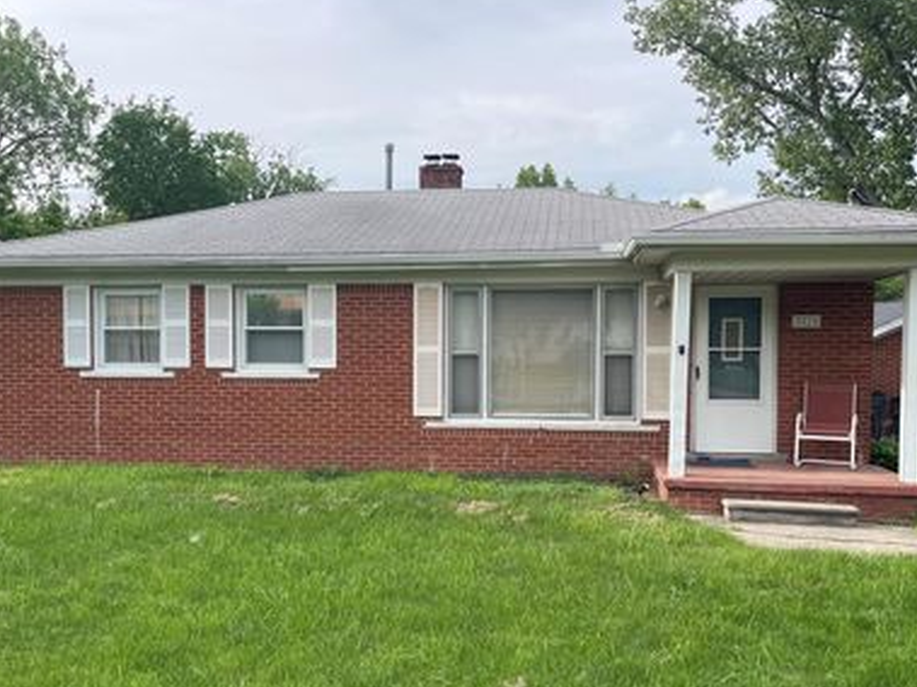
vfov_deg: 42.9
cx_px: 423
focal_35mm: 33
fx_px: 874
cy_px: 383
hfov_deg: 55.3
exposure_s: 1/1387
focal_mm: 5.1
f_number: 1.6
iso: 32
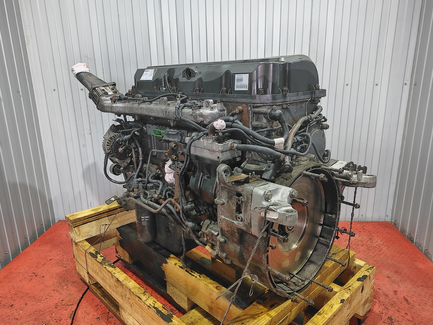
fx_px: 325
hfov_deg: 67.3
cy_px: 162
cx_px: 216
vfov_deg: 53.1
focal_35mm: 26
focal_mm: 6.24
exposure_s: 1/33.3
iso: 800
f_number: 1.8
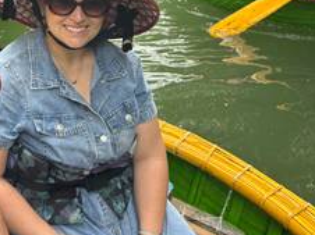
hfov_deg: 33.7
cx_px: -13
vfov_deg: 26.8
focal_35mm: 51
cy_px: -4
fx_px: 464
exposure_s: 1/301
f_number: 1.78
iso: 80
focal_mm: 6.86
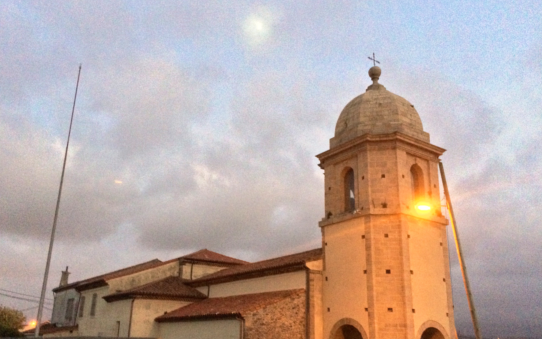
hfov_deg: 61.2
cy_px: 199
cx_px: 271
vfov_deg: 40.5
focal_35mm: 31
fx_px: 458
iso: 640
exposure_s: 1/17
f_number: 2.2
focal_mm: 4.15
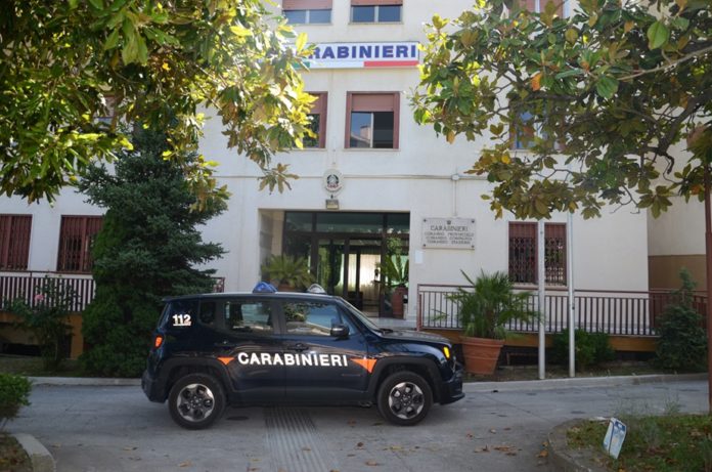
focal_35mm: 27
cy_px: 236
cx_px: 356
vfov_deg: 47.7
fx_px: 533
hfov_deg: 67.5
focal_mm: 18
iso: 100
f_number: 3.5
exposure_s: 1/200
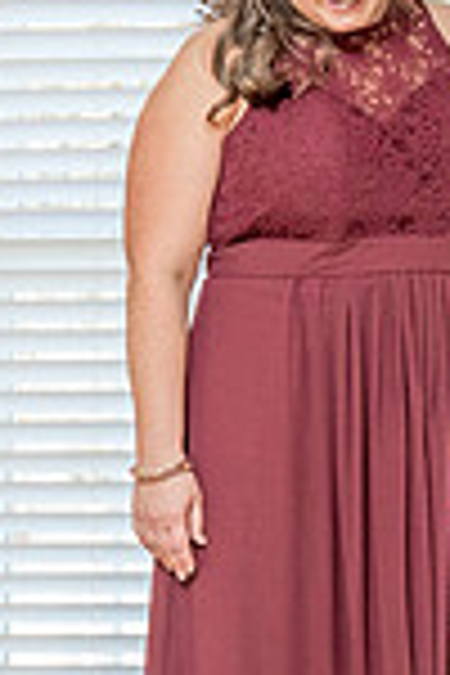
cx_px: 732
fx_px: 3000
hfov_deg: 8.3
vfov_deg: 12.8
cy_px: 410
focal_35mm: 160
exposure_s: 1/100
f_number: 5.6
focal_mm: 35
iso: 2000
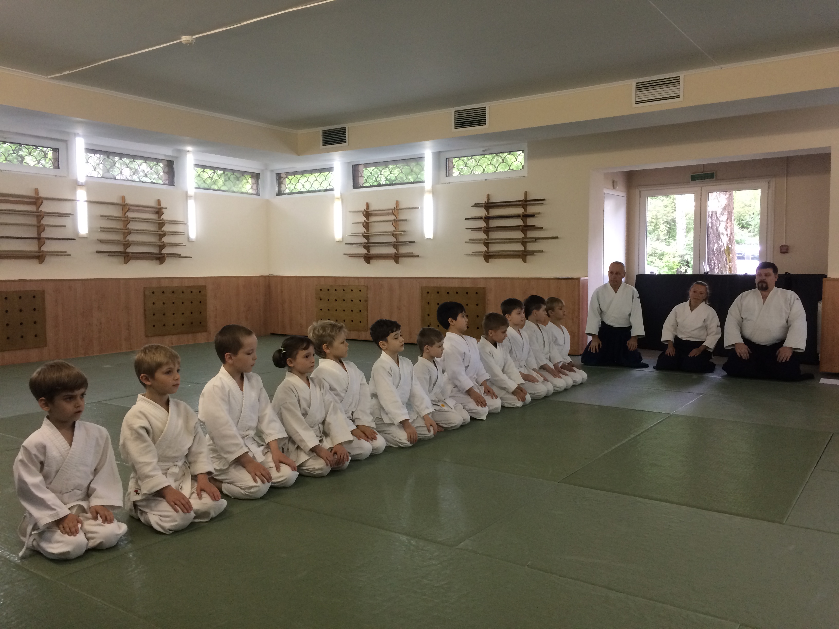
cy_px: 314
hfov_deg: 61.7
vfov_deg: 48.2
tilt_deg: -3.0
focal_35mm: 29
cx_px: 420
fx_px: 703
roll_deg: +0.1
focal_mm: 4.15
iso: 80
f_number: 2.2
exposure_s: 1/33
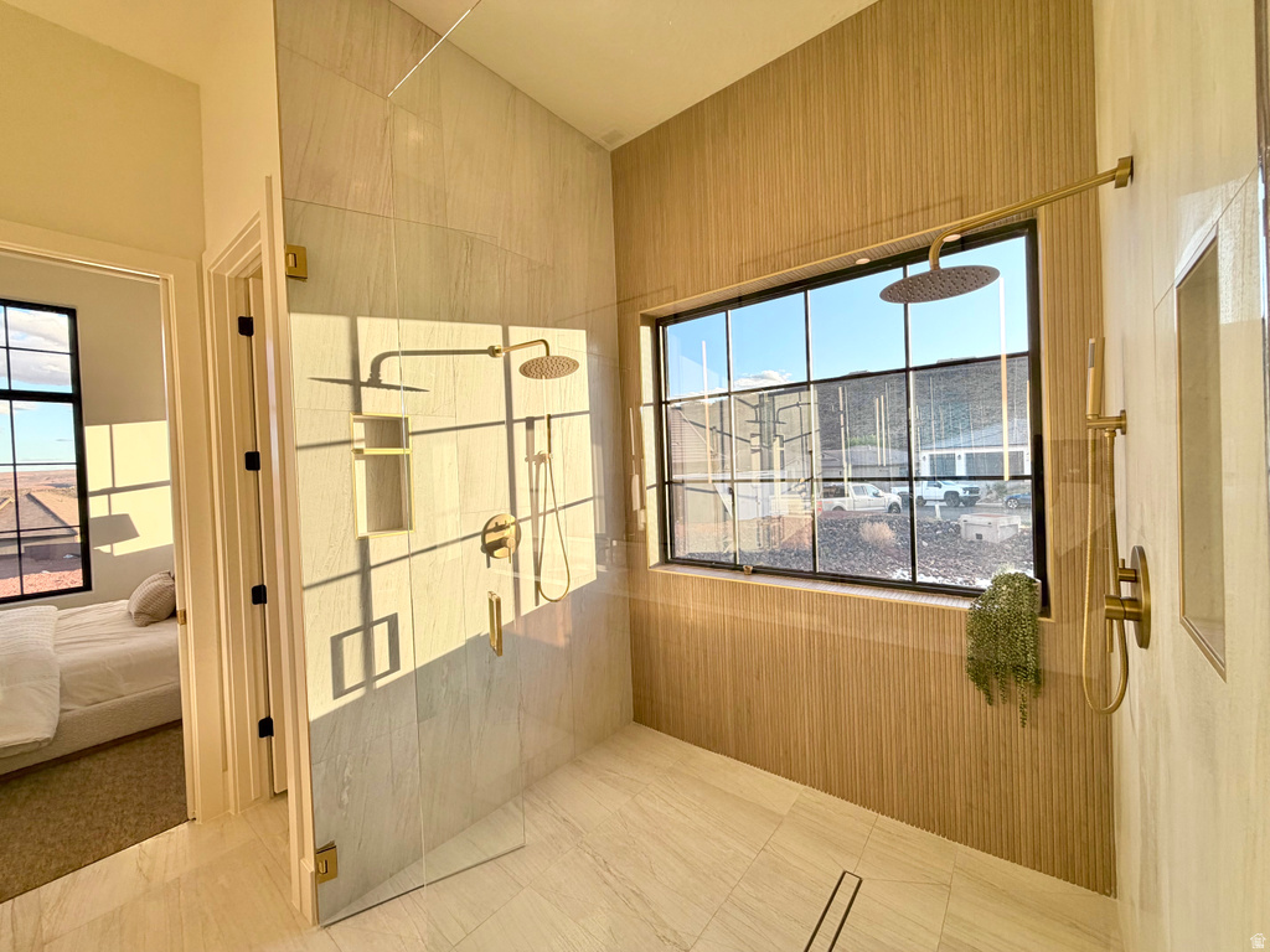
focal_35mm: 14
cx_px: 635
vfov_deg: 85.7
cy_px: 476
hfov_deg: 102.1
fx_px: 514
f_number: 2.2
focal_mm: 2.22
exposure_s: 1/502
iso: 64
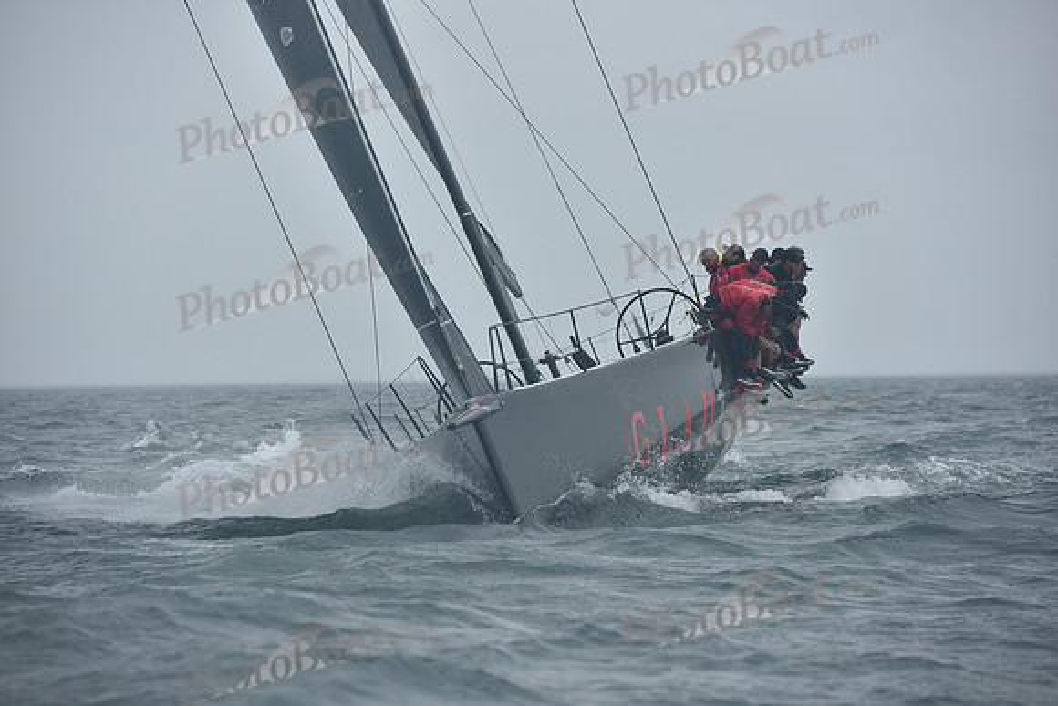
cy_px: 353
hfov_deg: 10.3
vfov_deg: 6.9
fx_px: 5879
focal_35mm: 200
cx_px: 529
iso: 320
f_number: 6.3
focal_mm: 200
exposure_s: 1/1000
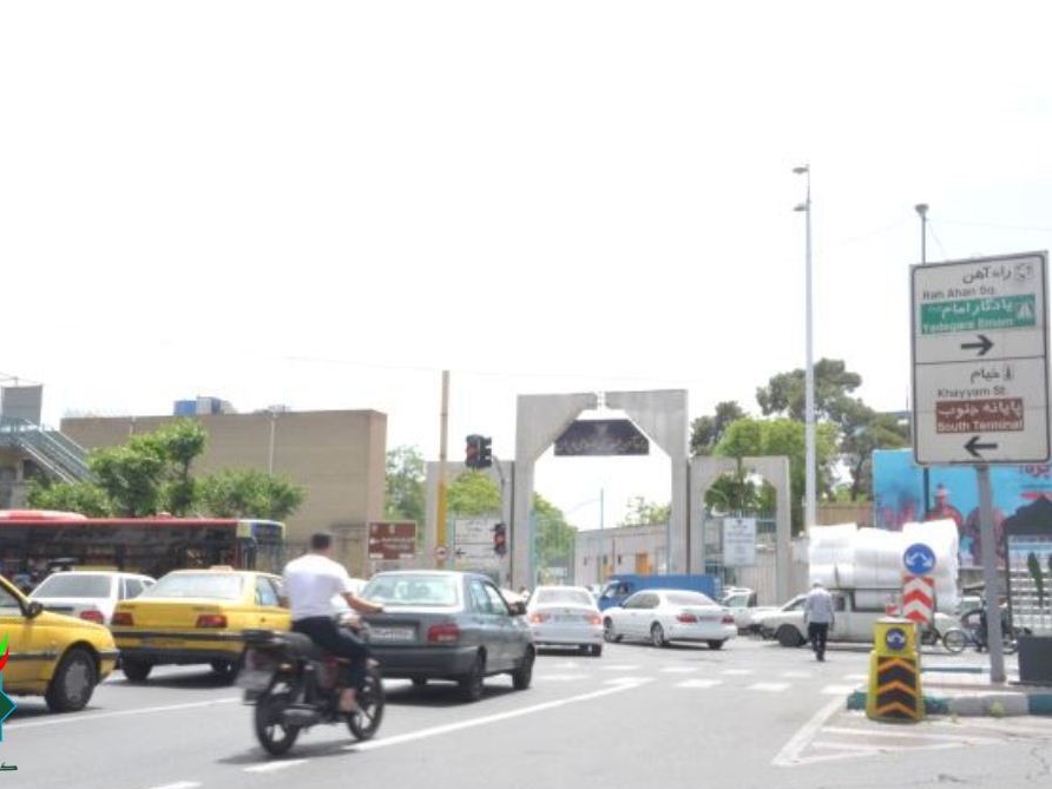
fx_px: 1263
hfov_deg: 45.2
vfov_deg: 34.7
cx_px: 492
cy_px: 396
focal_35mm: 42
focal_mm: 25
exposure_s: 1/50
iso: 800
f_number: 25
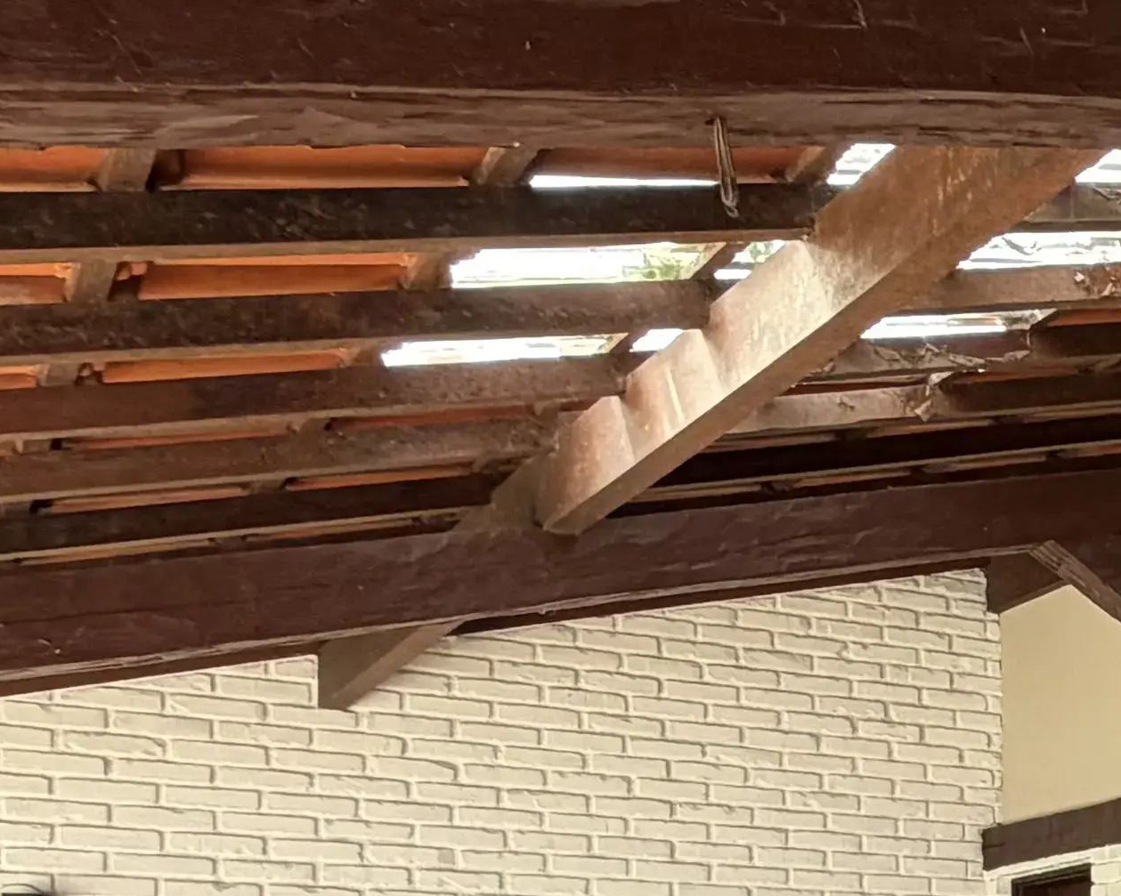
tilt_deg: -0.2
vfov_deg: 22.5
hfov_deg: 20.6
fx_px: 2057
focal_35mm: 62
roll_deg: +1.2
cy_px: 1095
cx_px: 2055
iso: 80
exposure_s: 1/121
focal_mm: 2.22
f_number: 2.2
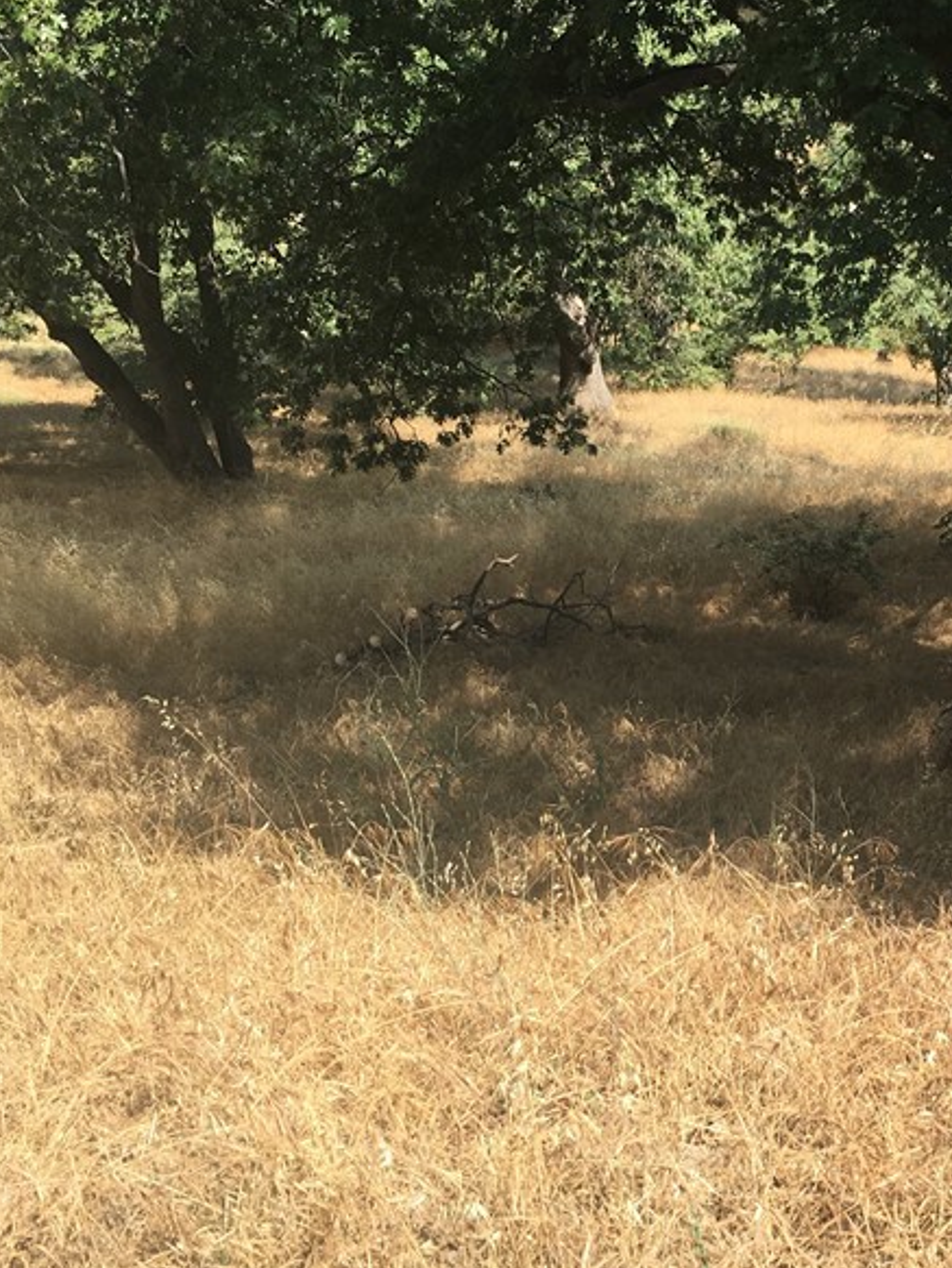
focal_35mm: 51
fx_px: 1869
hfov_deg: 27.6
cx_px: 847
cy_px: 680
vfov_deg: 37.5
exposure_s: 1/754
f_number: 2.2
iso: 25
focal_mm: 4.15
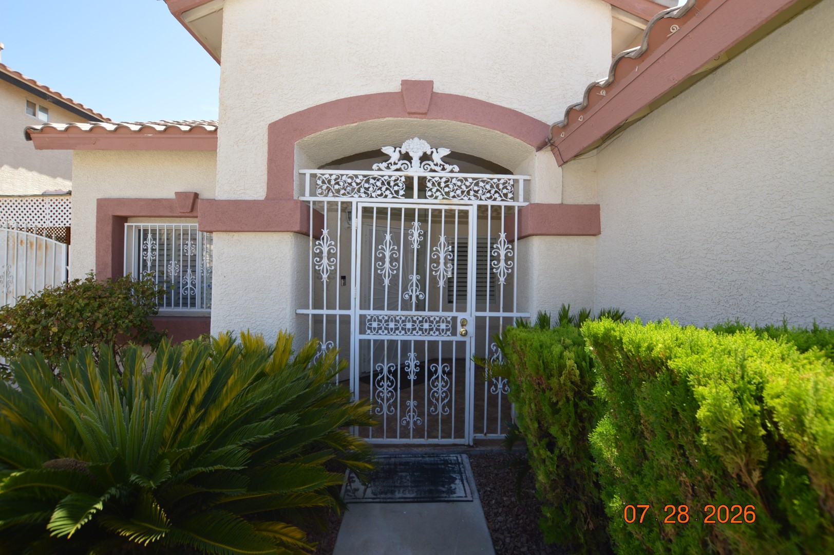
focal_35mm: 15
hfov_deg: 100.4
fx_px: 347
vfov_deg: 77.2
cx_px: 417
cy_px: 278
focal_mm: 10
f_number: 5.6
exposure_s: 1/160
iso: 100
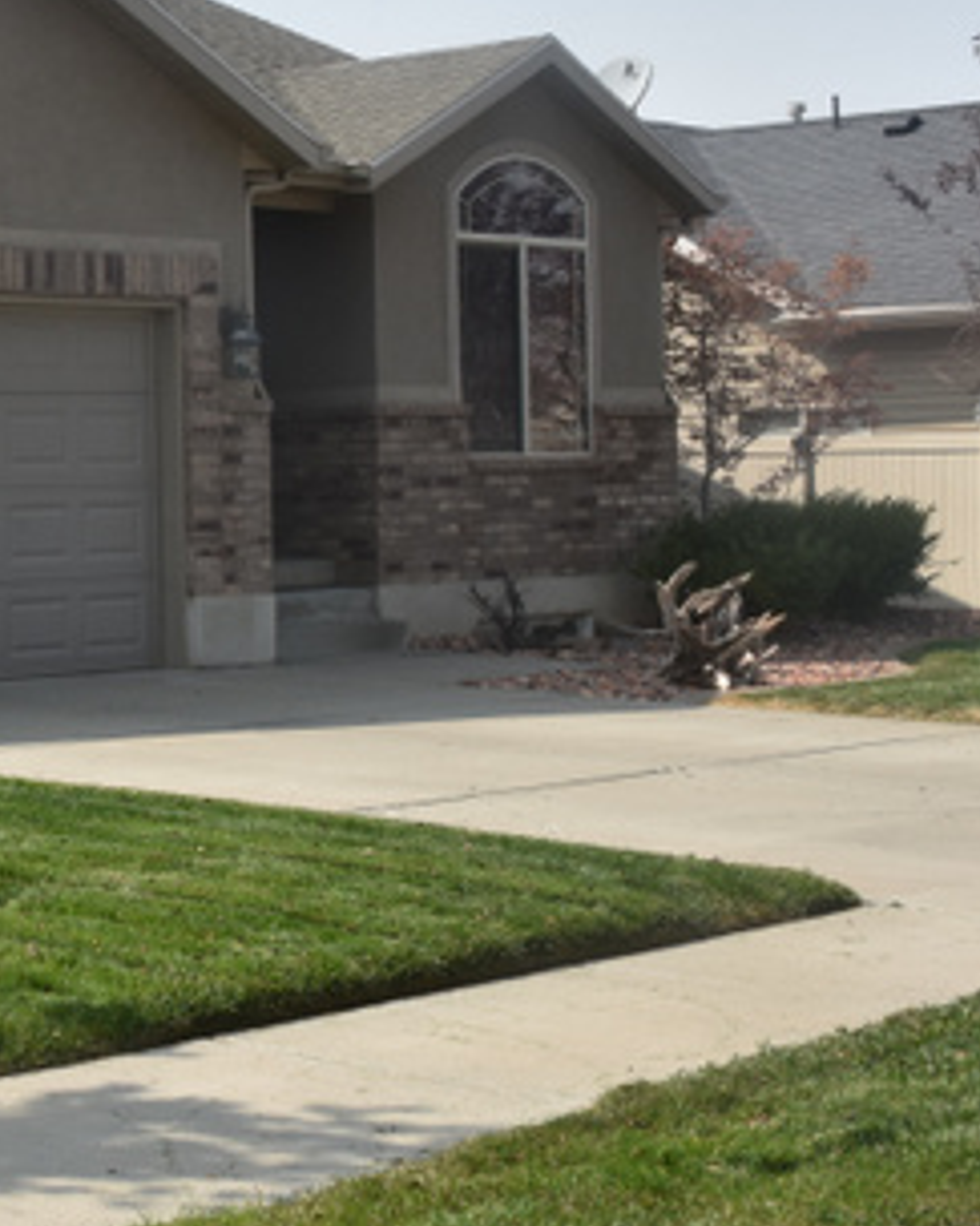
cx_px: 77
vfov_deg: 23.0
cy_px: 486
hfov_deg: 18.2
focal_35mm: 83
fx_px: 3011
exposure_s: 1/250
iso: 400
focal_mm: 28
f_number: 16
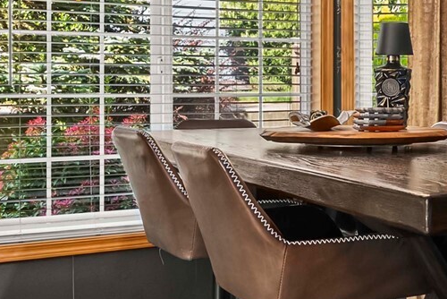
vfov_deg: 22.2
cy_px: 113
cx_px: 418
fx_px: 758
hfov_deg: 31.1
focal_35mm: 61
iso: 1000
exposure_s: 1/8
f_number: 7.1
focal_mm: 18
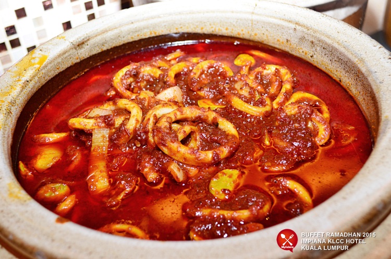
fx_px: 472
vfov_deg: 30.7
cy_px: 130
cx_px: 196
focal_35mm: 44
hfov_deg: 45.0
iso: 400
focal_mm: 29
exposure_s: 1/40
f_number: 5.6
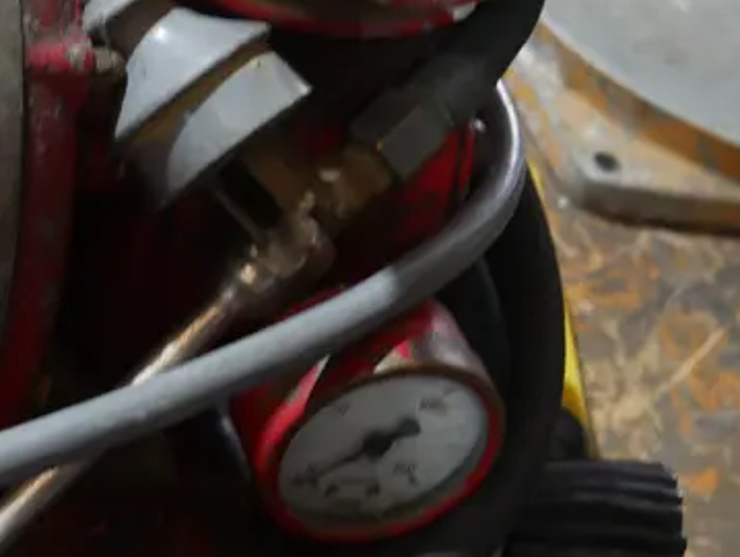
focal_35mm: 114
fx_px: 2439
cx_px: -196
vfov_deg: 13.0
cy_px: 185
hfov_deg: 16.4
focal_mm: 20
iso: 640
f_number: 4.4
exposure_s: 1/60
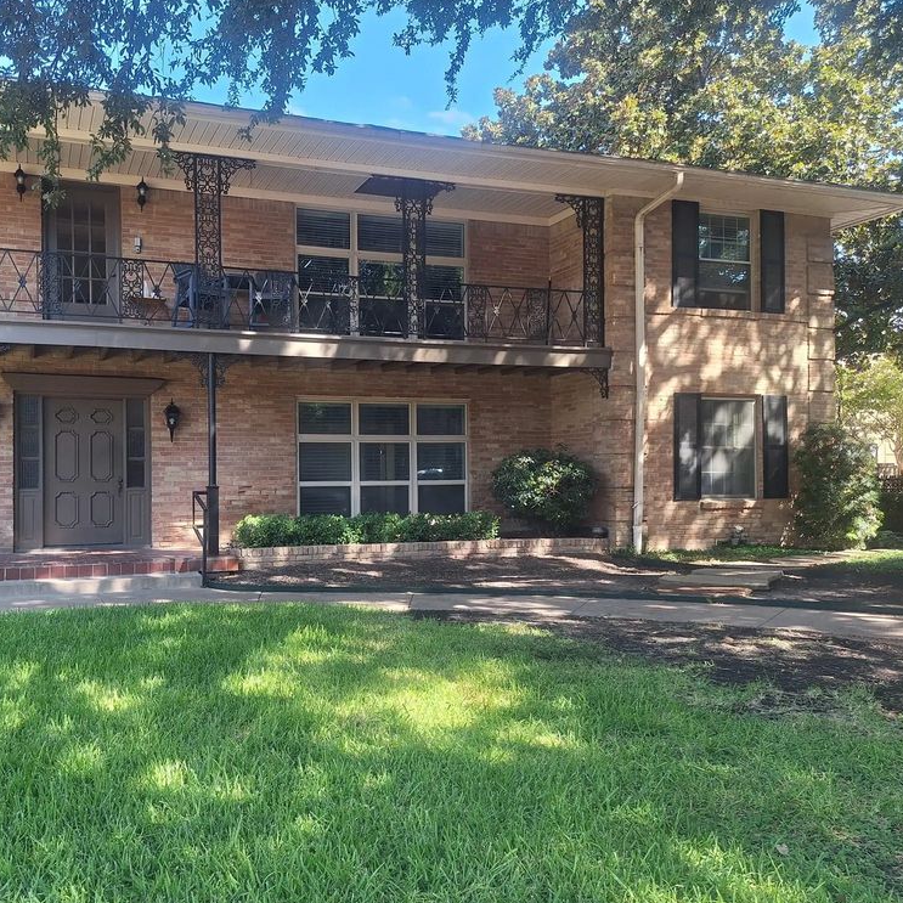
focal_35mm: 28
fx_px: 826
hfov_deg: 56.2
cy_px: 462
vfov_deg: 57.3
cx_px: 307
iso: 40
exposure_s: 1/345
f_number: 1.8
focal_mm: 5.54
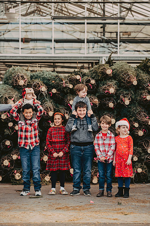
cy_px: 113
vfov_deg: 16.8
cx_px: 75
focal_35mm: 122
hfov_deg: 11.2
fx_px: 762
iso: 800
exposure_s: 1/800
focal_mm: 122
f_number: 4.5
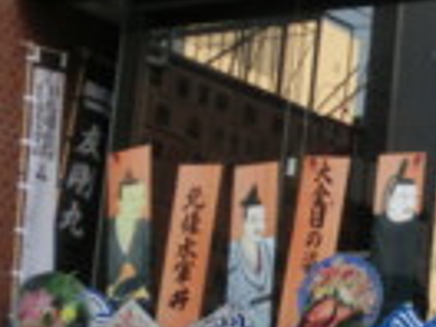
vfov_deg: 7.6
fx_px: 2456
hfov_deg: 10.0
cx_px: 545
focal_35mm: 195
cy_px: 155
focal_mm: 10.11
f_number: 4.5
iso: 160
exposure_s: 1/125
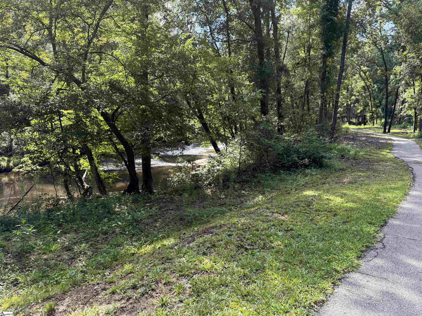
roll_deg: -0.1
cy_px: 158
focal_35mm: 26
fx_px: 317
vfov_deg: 53.1
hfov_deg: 67.3
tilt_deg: -7.2
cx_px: 211
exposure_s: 1/791
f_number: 1.6
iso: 50
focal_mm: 5.96
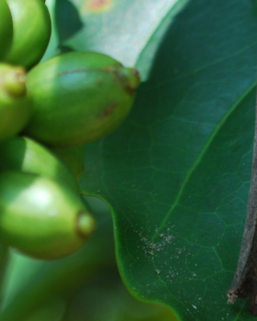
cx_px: -9
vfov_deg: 6.4
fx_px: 2841
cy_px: -80
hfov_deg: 5.2
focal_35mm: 299
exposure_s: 1/80
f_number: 5.6
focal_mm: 55
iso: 100
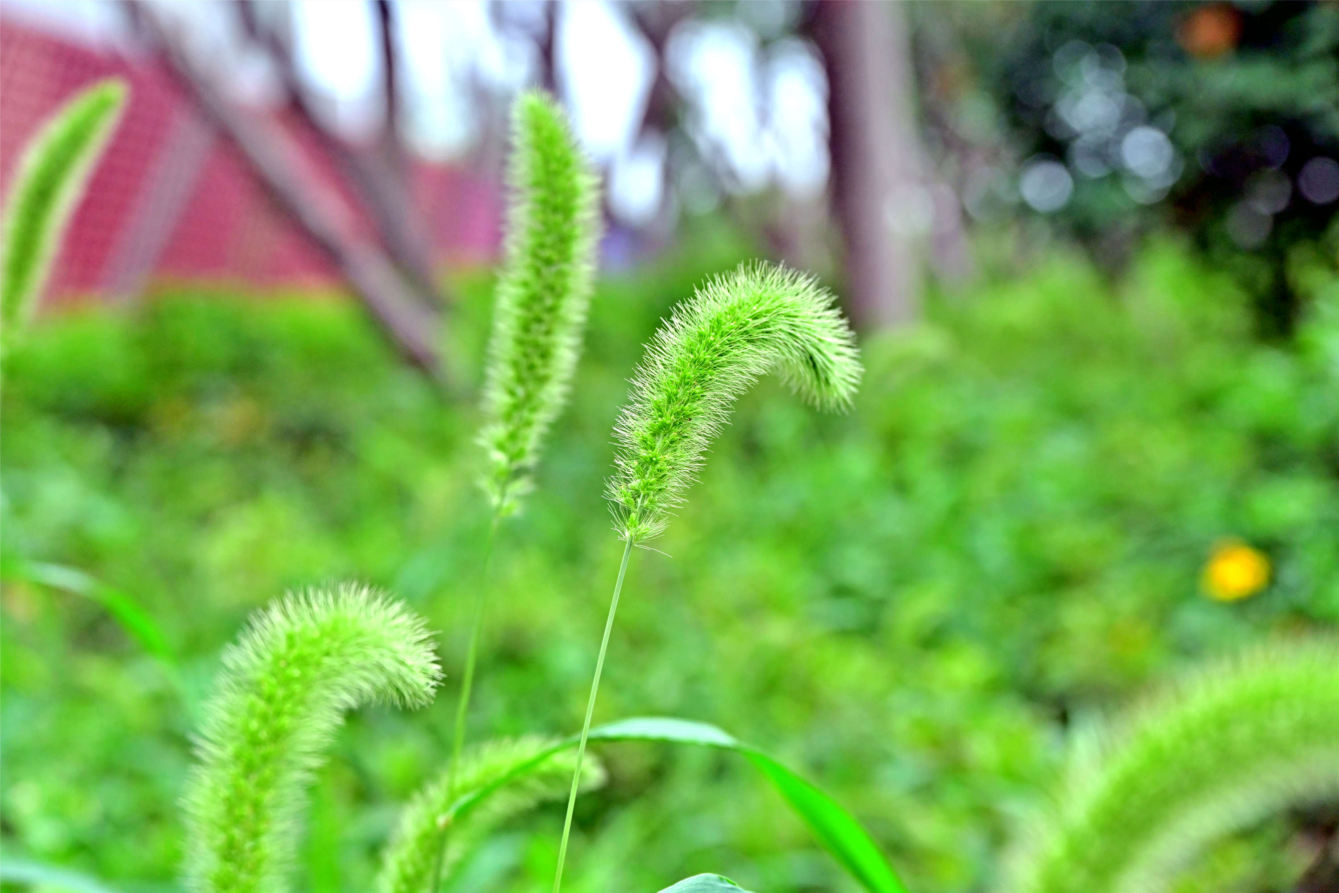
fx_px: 2492
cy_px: 446
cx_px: 670
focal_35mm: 67
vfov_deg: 20.3
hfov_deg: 30.1
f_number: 6
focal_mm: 67
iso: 1800
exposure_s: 1/1250
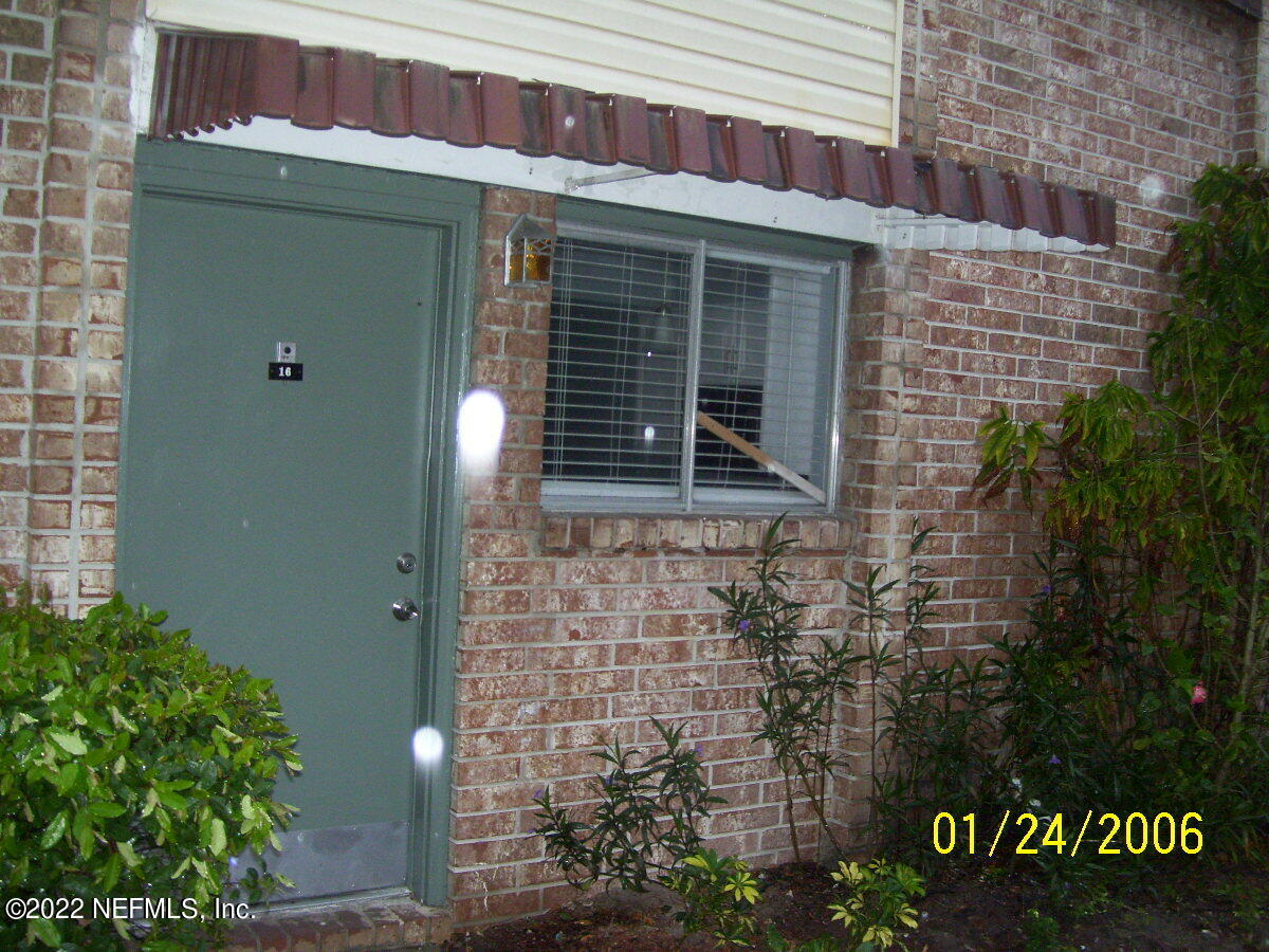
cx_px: 634
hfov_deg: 51.4
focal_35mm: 36
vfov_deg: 39.7
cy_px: 476
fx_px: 1320
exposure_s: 1/60
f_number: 2.7
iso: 200
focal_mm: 6
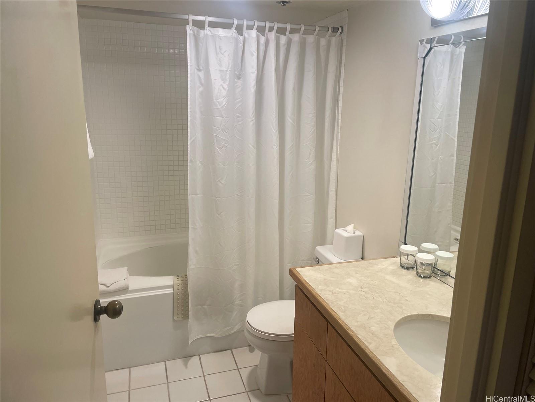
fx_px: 402
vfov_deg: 53.1
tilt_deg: -12.5
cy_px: 201
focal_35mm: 26
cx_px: 268
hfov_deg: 67.3
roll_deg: -1.1
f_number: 1.6
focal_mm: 4.2
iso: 80
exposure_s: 1/120
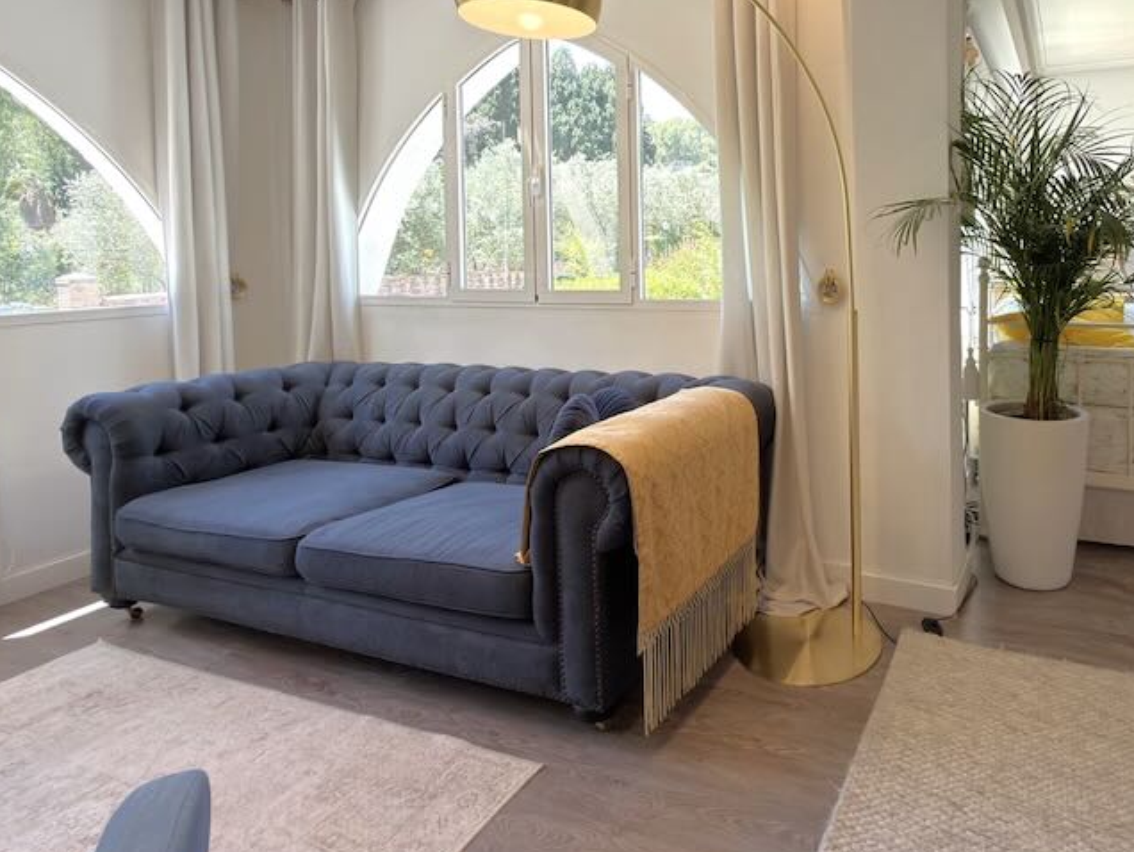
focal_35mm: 22
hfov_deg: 73.2
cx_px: 788
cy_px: 263
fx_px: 721
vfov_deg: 59.3
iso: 50
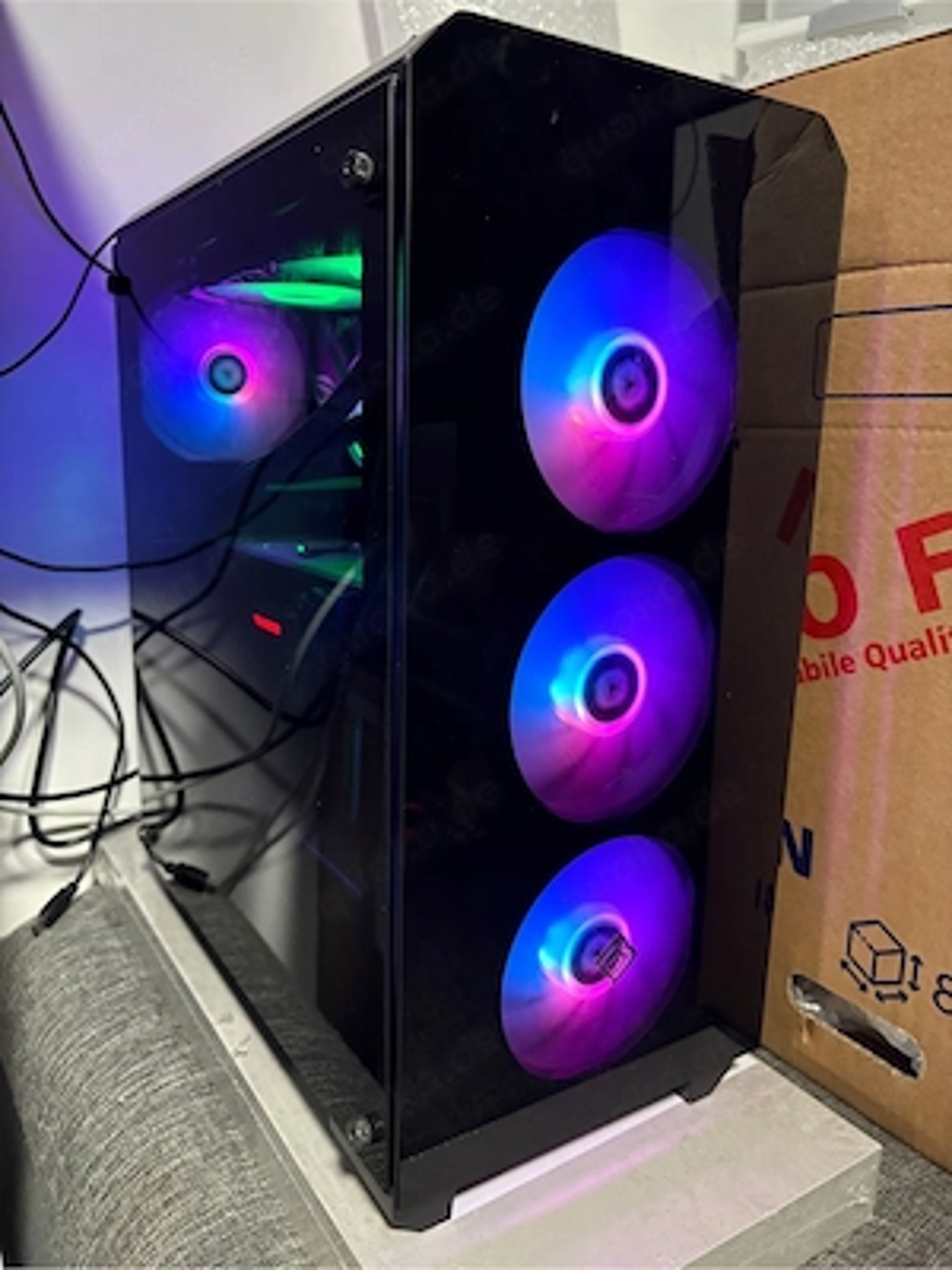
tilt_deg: -12.6
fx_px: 953
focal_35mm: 26
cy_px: 635
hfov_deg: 53.1
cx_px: 476
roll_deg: +0.3
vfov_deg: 67.3
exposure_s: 1/33
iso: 640
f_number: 1.6
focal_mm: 5.96
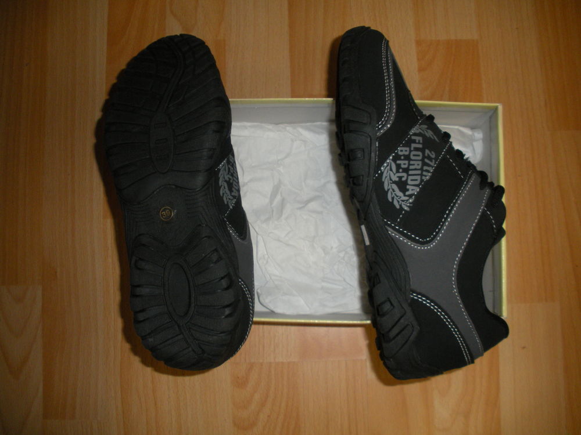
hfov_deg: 52.6
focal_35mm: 35
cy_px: 218
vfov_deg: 40.7
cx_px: 290
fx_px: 587
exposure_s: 1/60
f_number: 3.5
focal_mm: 6.3
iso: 200
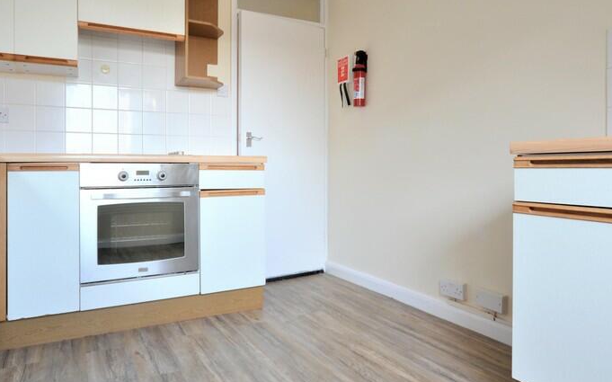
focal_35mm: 23
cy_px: 160
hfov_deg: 76.8
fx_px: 383
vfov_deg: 52.7
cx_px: 268
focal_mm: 10
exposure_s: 1/60
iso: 400
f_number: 4
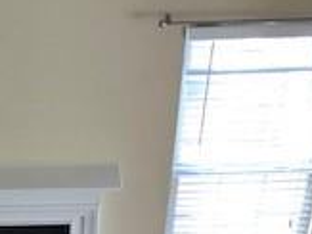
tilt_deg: -38.1
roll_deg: +6.9
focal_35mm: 110
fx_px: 991
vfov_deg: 13.2
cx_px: -2
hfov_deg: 17.5
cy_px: 265
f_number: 1.8
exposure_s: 1/30
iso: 32
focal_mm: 4
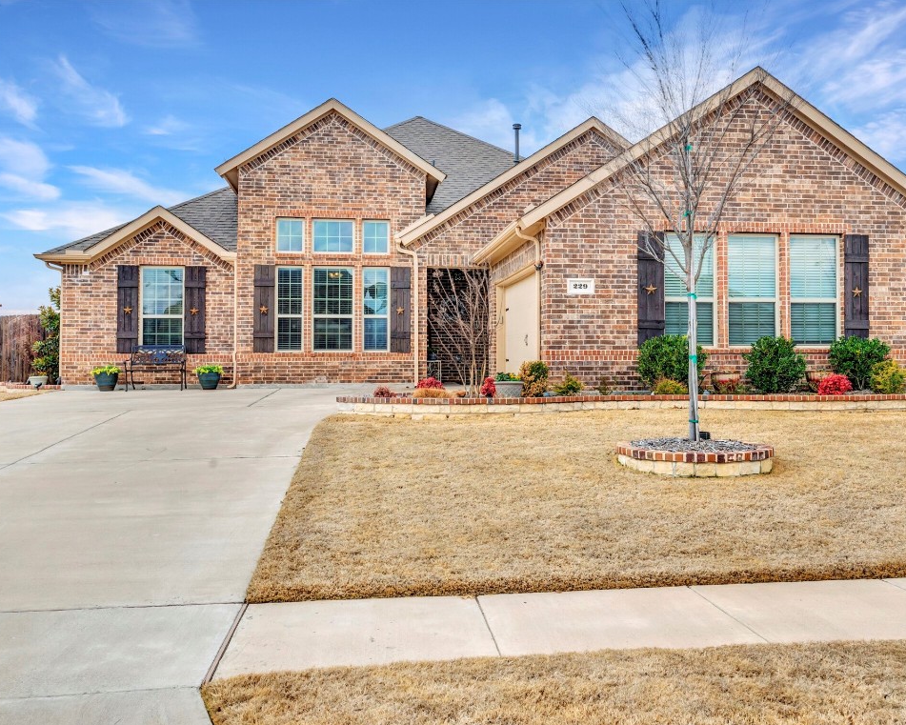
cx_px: 505
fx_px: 885
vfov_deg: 44.5
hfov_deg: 54.1
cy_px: 365
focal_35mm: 33
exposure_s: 1/2500
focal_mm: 29
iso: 800
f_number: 8
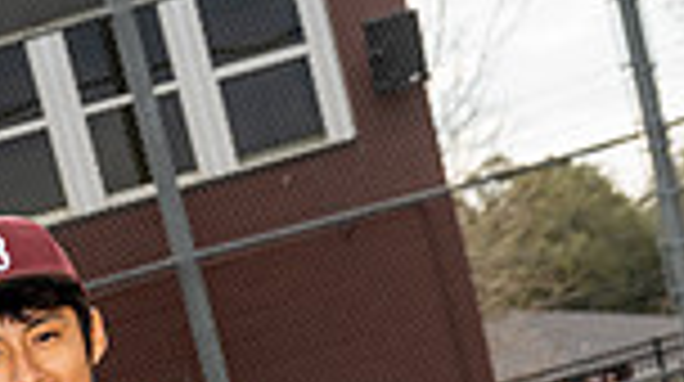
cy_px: 993
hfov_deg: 17.7
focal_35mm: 121
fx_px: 2191
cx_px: 184
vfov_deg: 8.8
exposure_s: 1/250
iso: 100
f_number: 5
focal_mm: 39
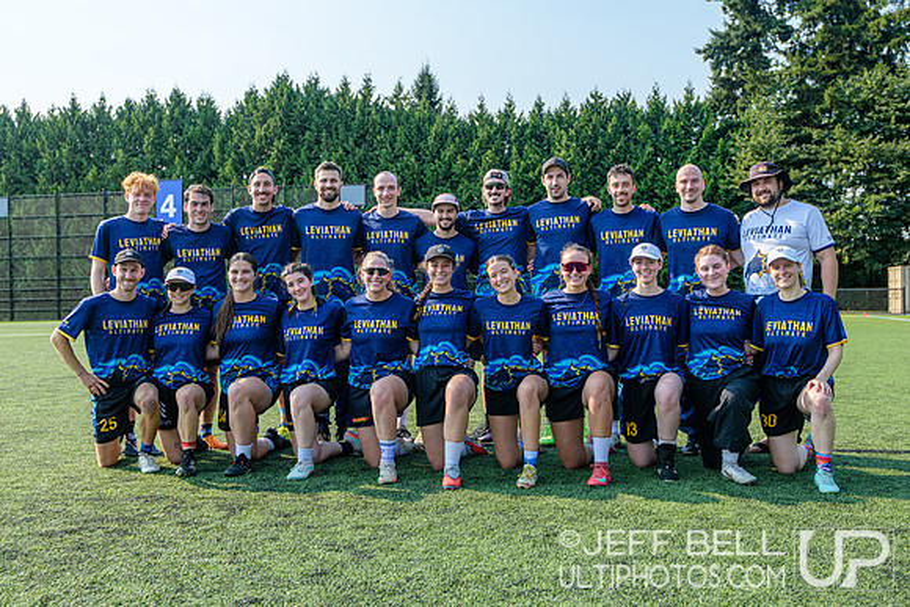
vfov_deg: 35.7
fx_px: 943
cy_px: 304
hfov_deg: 51.5
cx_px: 464
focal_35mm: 37
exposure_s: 1/320
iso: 100
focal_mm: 35
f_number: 5.6
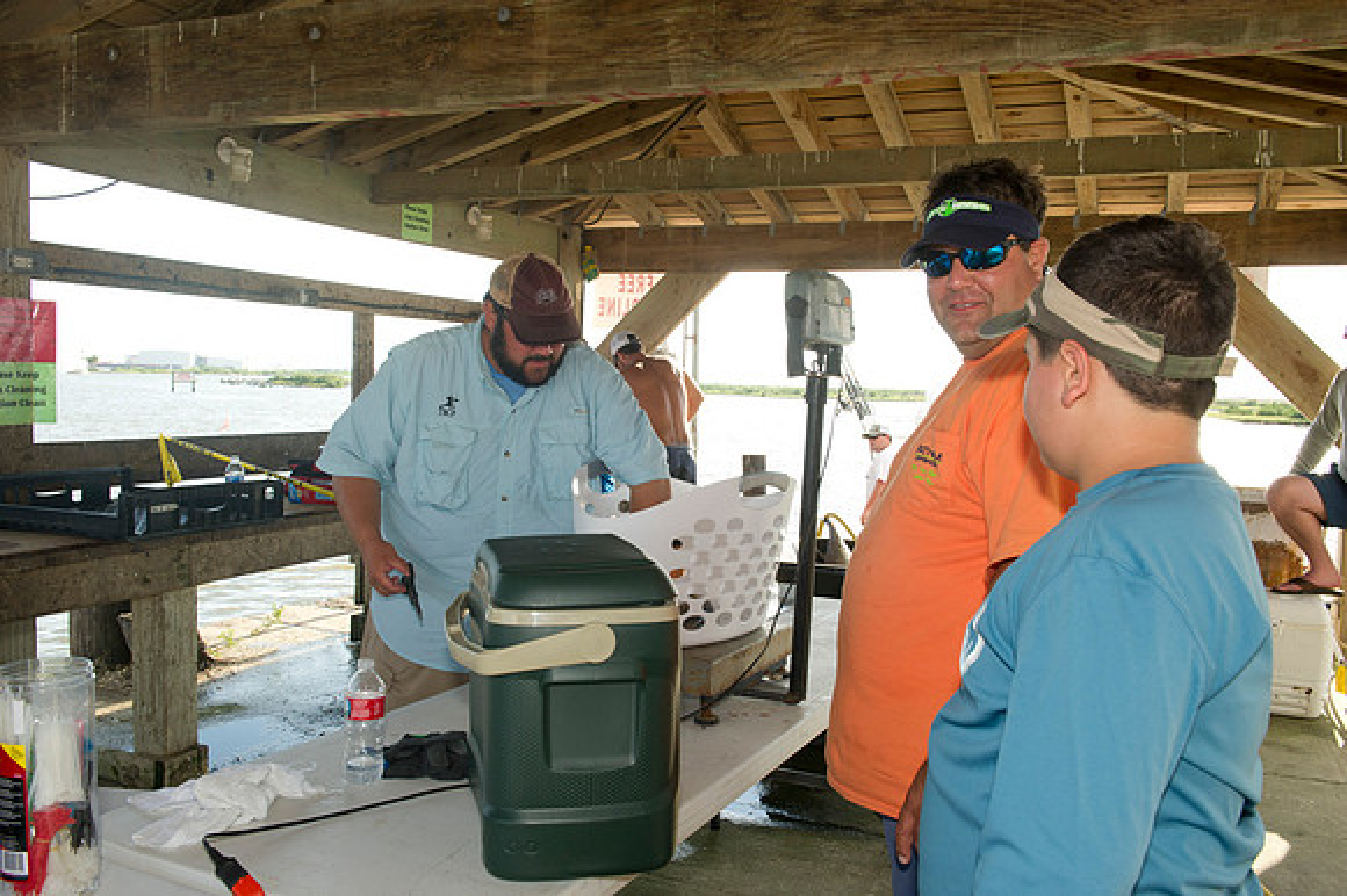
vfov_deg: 42.3
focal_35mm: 31
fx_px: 1159
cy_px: 448
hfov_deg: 60.3
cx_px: 674
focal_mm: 31
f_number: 11
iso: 400
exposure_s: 1/160
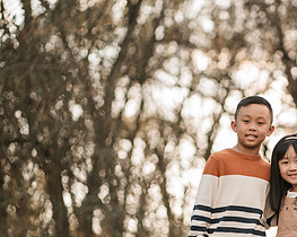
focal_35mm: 176
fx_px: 1546
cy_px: 213
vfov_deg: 8.7
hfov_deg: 10.9
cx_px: 257
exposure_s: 1/500
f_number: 2
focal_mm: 85
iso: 160
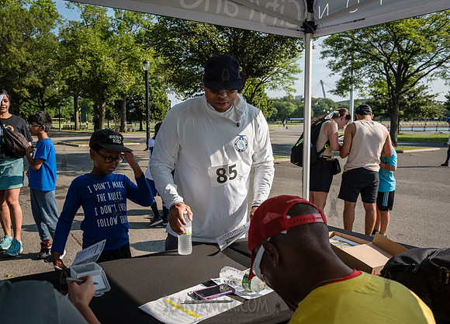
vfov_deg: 41.5
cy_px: 164
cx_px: 204
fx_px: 427
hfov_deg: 55.5
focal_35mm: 33
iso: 500
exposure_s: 1/2000
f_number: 4.5
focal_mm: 31
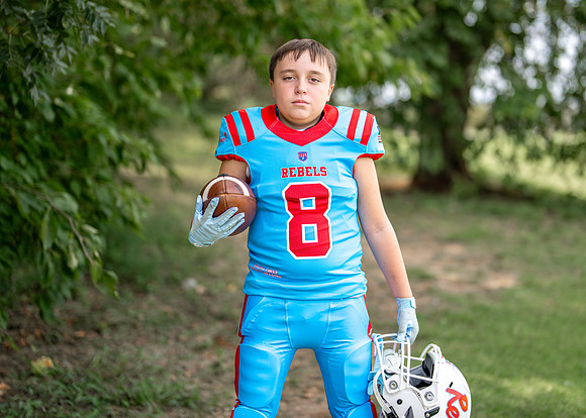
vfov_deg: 21.4
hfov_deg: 29.7
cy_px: 174
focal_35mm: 66
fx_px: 1103
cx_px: 313
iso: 100
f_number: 1.2
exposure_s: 1/2500
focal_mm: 50
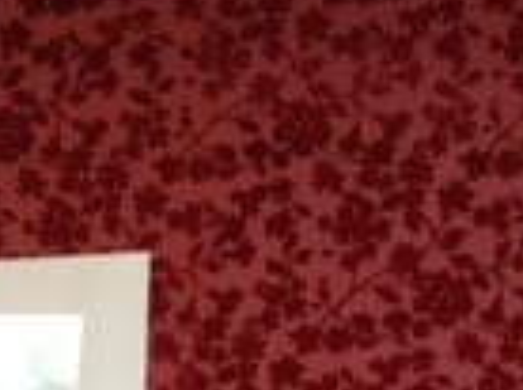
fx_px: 2534
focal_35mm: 168
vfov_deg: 8.2
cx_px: -534
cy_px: 873
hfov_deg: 10.7
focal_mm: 4.13
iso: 50
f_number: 2.4
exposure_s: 1/20
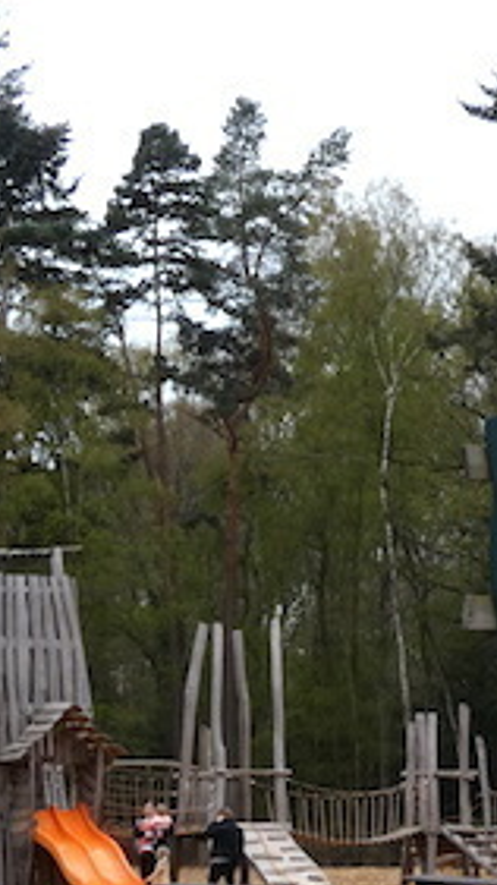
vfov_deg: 21.4
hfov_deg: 12.1
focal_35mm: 99
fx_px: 2320
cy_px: 661
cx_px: 437
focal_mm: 6.2
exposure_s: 1/400
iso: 80
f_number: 3.4
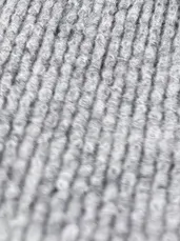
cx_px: 273
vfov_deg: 14.6
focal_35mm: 105
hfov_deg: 13.2
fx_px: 730
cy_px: -274
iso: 80
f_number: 1.78
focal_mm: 6.76
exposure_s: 1/495
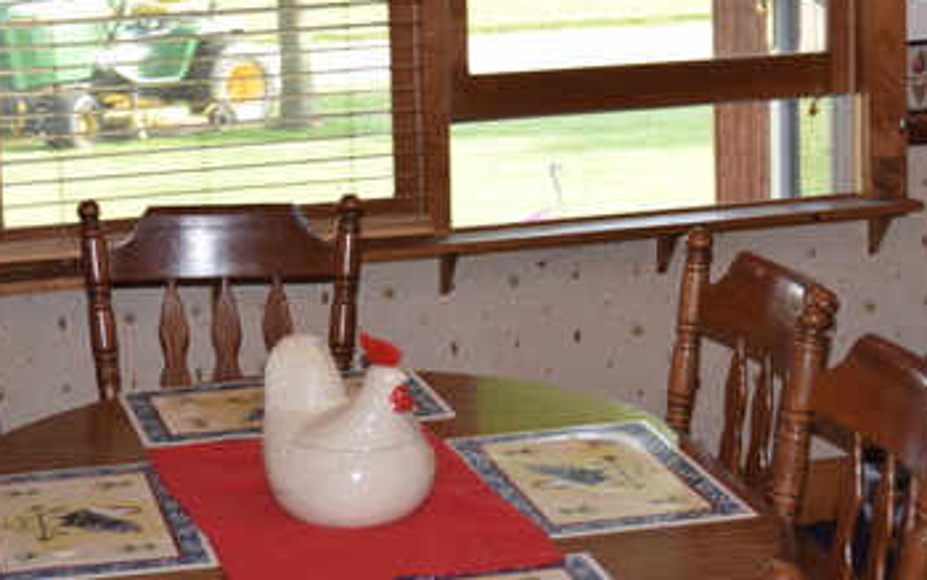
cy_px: 86
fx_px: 2475
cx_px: 540
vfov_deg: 13.3
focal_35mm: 98
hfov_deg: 21.2
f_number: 5.6
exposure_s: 1/125
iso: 400
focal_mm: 35
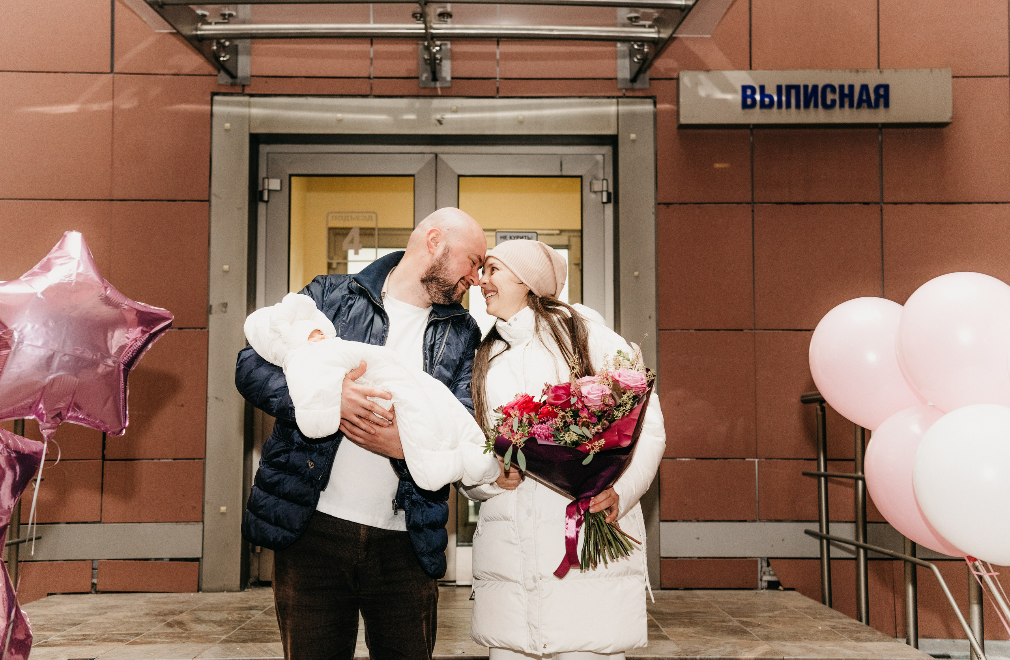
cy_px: 323
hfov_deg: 39.7
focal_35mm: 50
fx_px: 1398
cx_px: 514
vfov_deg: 26.6
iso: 1000
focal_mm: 48
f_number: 4
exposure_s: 1/160
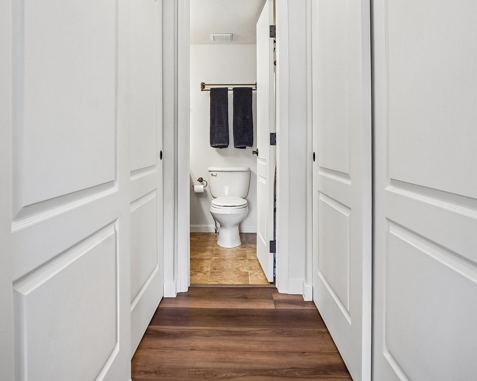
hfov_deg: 68.1
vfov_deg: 56.3
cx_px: 229
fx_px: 353
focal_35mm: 25
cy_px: 153
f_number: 8
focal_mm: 12
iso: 400
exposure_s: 1/8
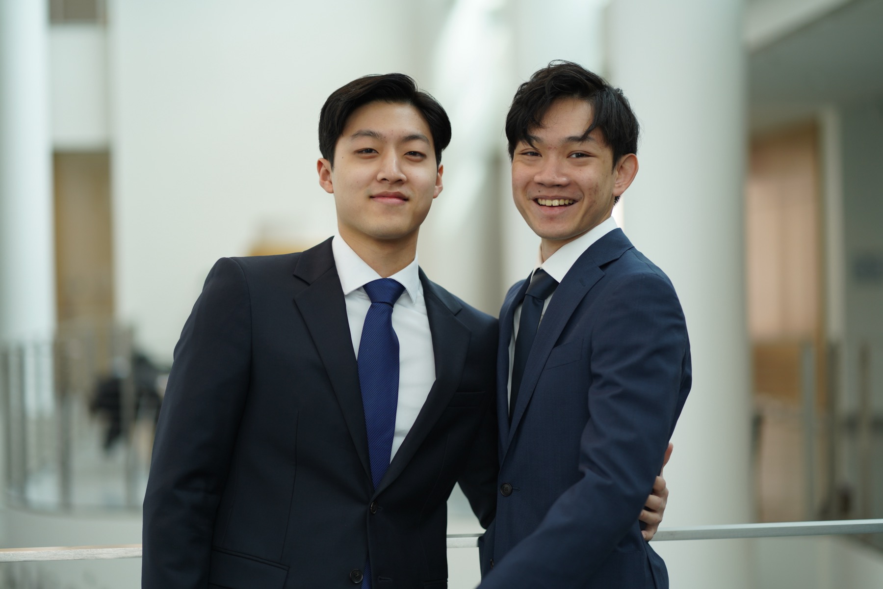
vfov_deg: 16.1
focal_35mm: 85
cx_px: 442
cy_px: 294
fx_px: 2085
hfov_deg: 23.9
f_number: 1.8
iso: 100
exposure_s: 1/200
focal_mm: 85
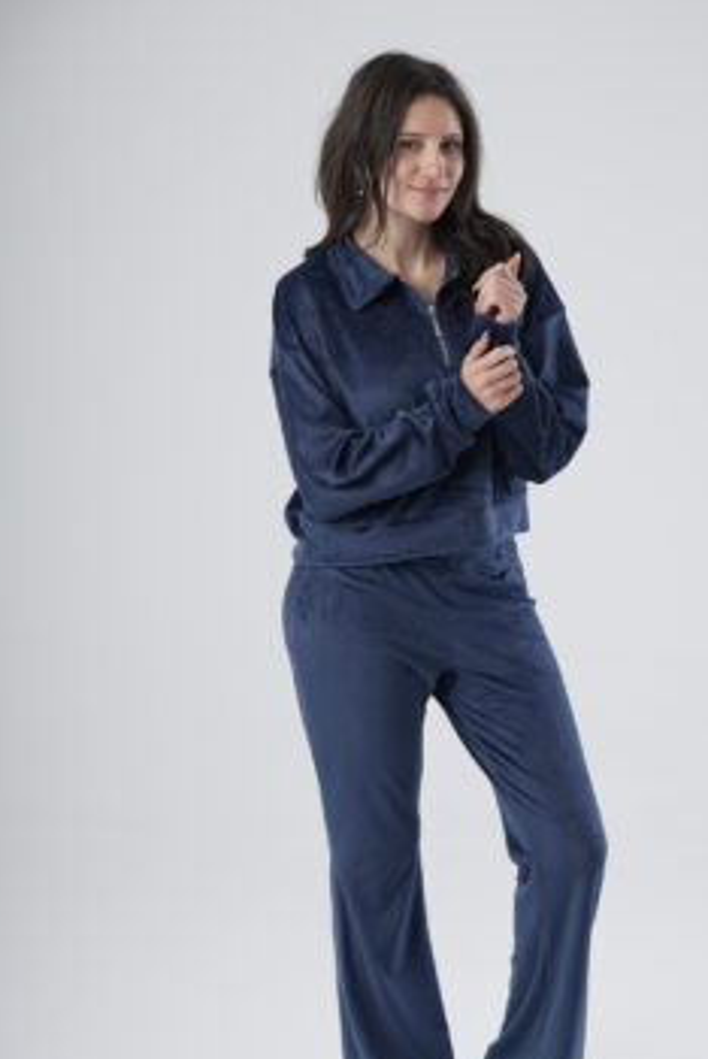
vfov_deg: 18.7
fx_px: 3209
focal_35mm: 109
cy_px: 598
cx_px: 430
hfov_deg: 12.6
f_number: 4.5
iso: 100
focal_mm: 85
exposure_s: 1/160
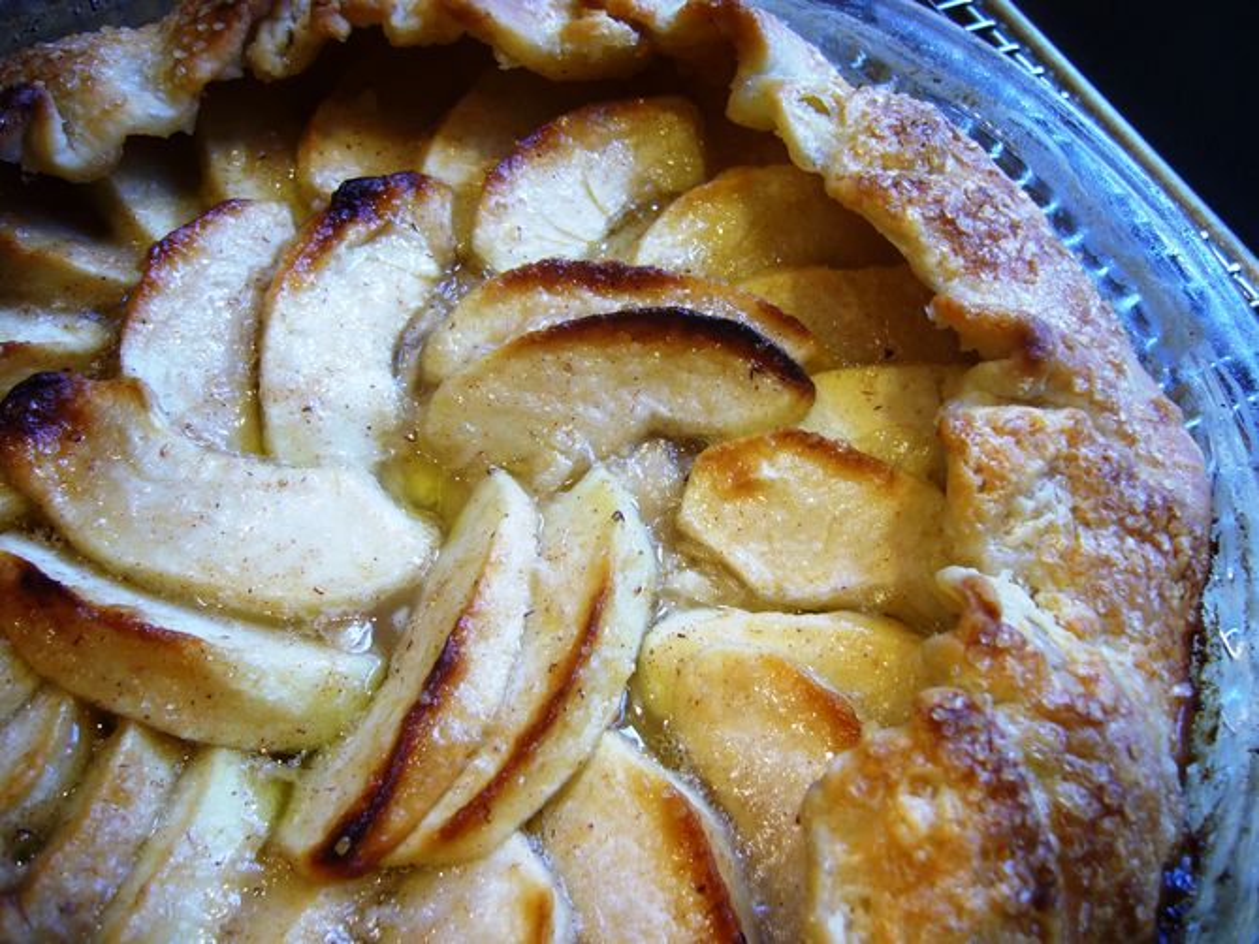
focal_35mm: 35
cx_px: 630
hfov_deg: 52.6
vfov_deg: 40.7
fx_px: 1273
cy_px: 472
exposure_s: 1/15
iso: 125
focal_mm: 5.8
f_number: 2.8
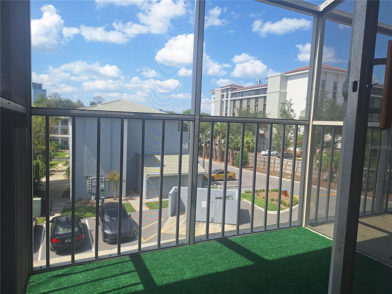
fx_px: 260
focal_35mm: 23
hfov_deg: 73.9
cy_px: 147
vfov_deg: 58.9
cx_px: 196
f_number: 1.8
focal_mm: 5.54
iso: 40
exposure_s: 1/1443
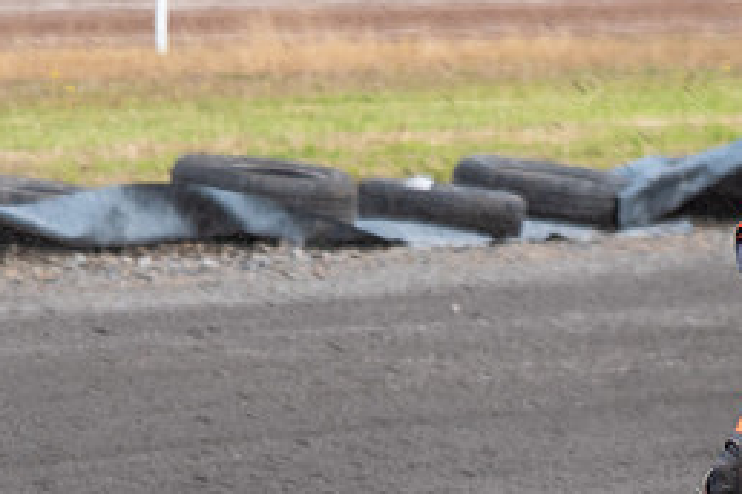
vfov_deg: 0.8
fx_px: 35634
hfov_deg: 1.2
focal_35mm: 1729
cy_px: 498
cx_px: 844
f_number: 8
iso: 200
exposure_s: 1/320
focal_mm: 440
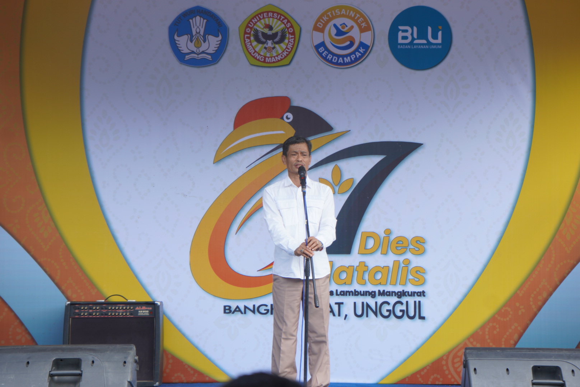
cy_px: 194
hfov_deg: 19.4
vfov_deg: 13.1
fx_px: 1693
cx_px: 290
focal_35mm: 105
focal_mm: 70
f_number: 5.6
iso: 125
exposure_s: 1/125
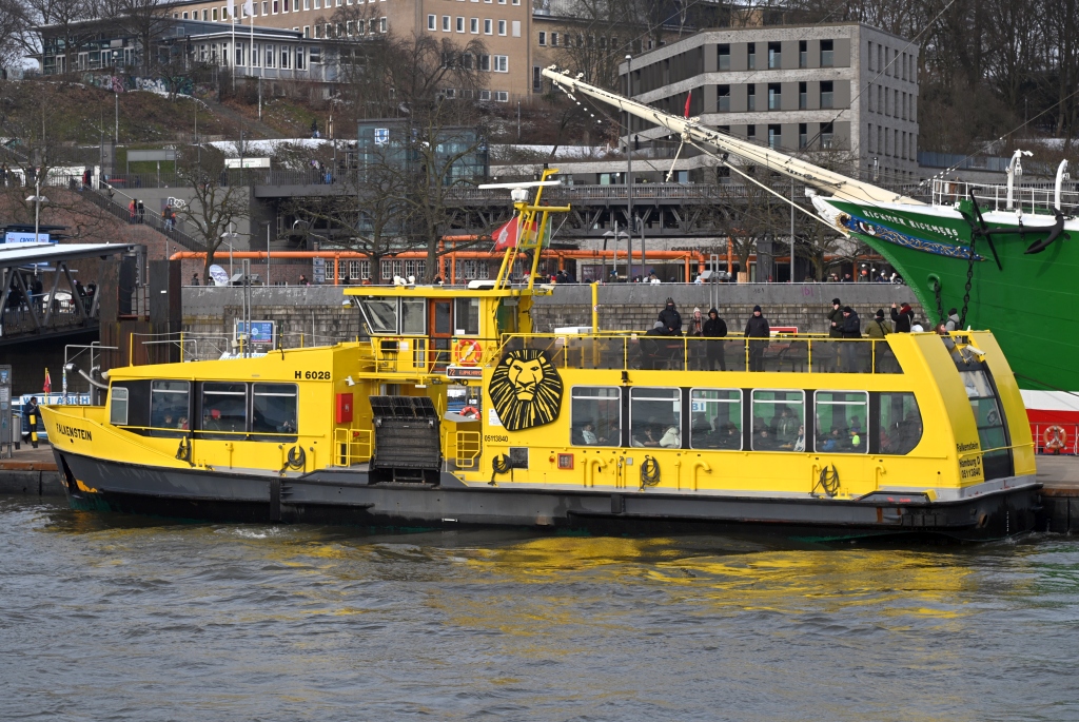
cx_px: 540
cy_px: 361
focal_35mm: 95
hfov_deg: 21.4
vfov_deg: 14.4
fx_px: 2850
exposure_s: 1/320
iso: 100
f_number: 5.6
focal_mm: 95
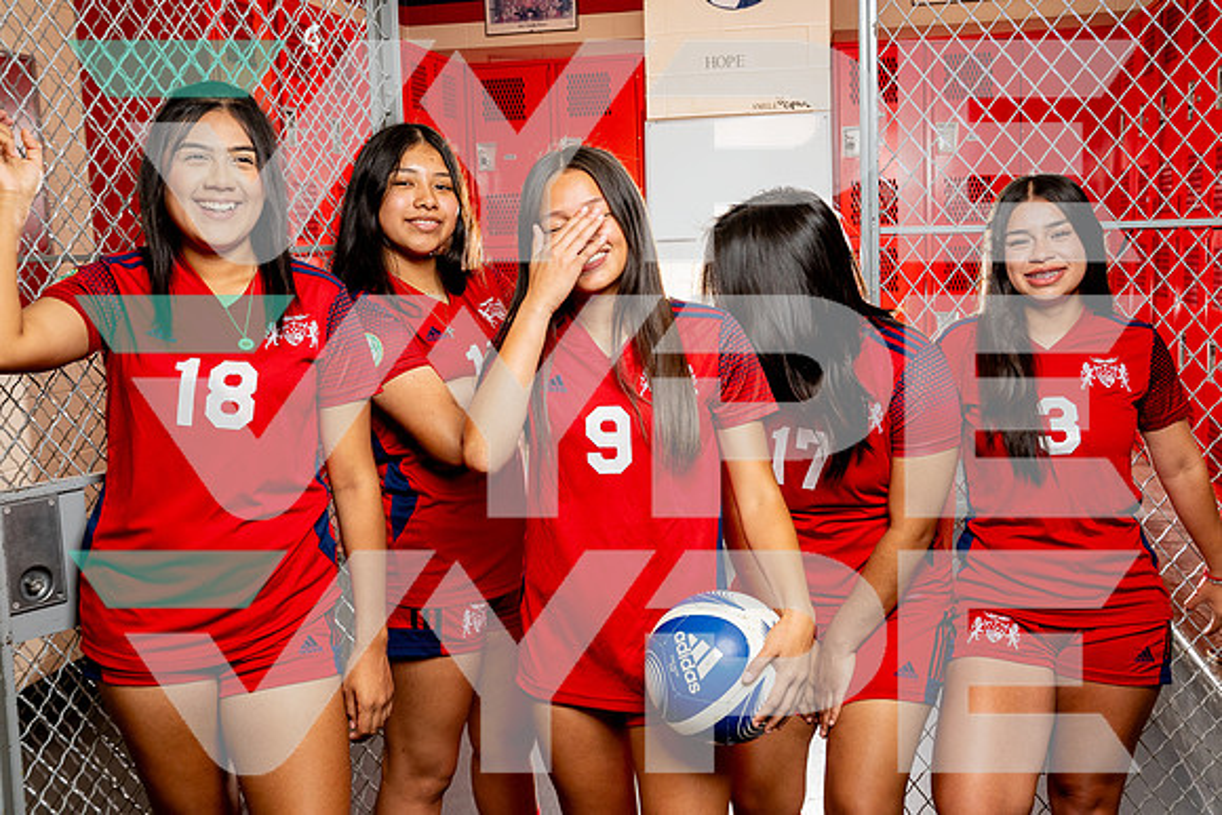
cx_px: 605
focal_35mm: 40
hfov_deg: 49.0
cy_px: 401
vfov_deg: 33.8
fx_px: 1341
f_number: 7.1
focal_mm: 33
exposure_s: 1/250
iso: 640
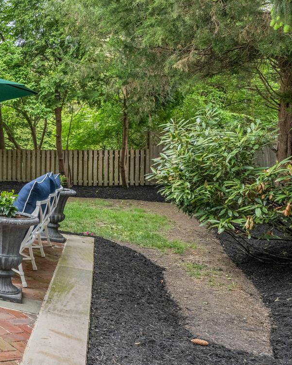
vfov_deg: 50.0
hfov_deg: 25.2
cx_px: -188
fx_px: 389
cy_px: 150
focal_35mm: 36
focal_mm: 14
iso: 640
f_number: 7.1
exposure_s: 1/200
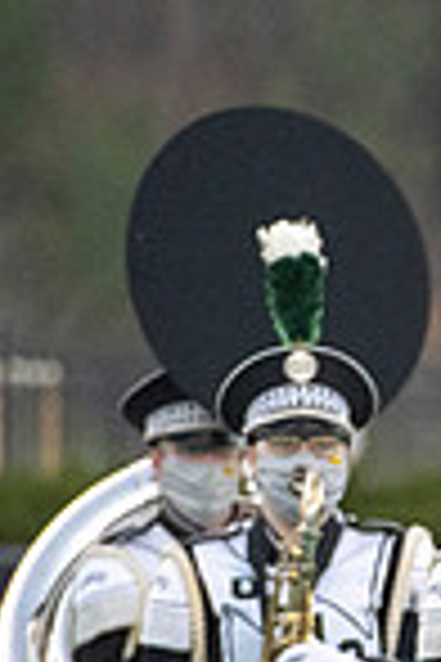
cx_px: 1112
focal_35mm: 788
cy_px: 547
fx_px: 14478
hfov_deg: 1.7
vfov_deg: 2.6
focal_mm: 200
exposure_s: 1/5000
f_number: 4.5
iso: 5000
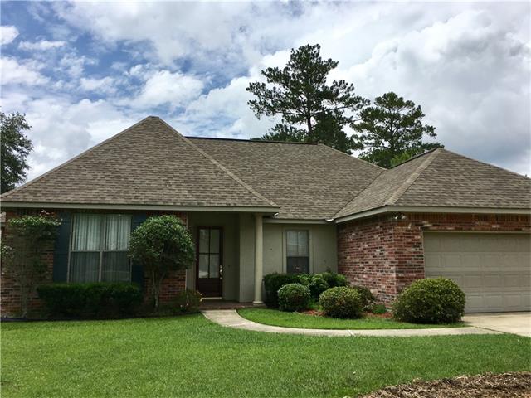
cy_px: 199
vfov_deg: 48.2
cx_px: 266
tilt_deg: +8.0
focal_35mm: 29
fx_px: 445
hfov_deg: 61.7
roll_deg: +0.3
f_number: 2.2
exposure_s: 1/2564
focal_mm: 4.15
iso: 25
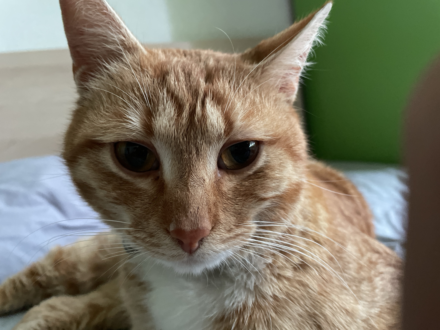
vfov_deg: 53.1
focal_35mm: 26
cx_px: 220
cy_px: 165
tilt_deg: -5.6
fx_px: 330
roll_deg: +7.2
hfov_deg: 67.3
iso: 640
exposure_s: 1/35
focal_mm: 4.2
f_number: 1.6
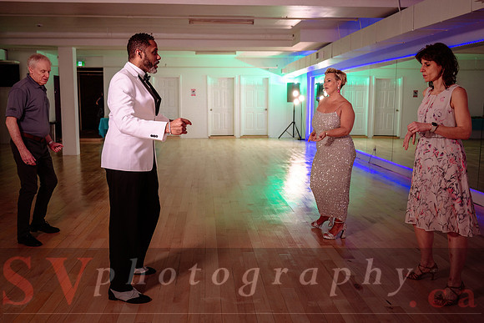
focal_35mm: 33
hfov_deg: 57.5
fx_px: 441
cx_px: 232
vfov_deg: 40.2
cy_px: 152
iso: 640
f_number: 2.8
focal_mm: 28
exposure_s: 1/160
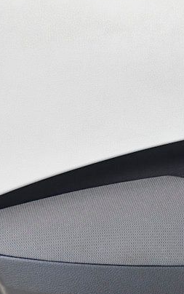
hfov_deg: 6.0
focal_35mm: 217
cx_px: 237
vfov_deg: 9.7
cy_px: 145
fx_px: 1739
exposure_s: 1/160
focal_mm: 56
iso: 2500
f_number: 4.8
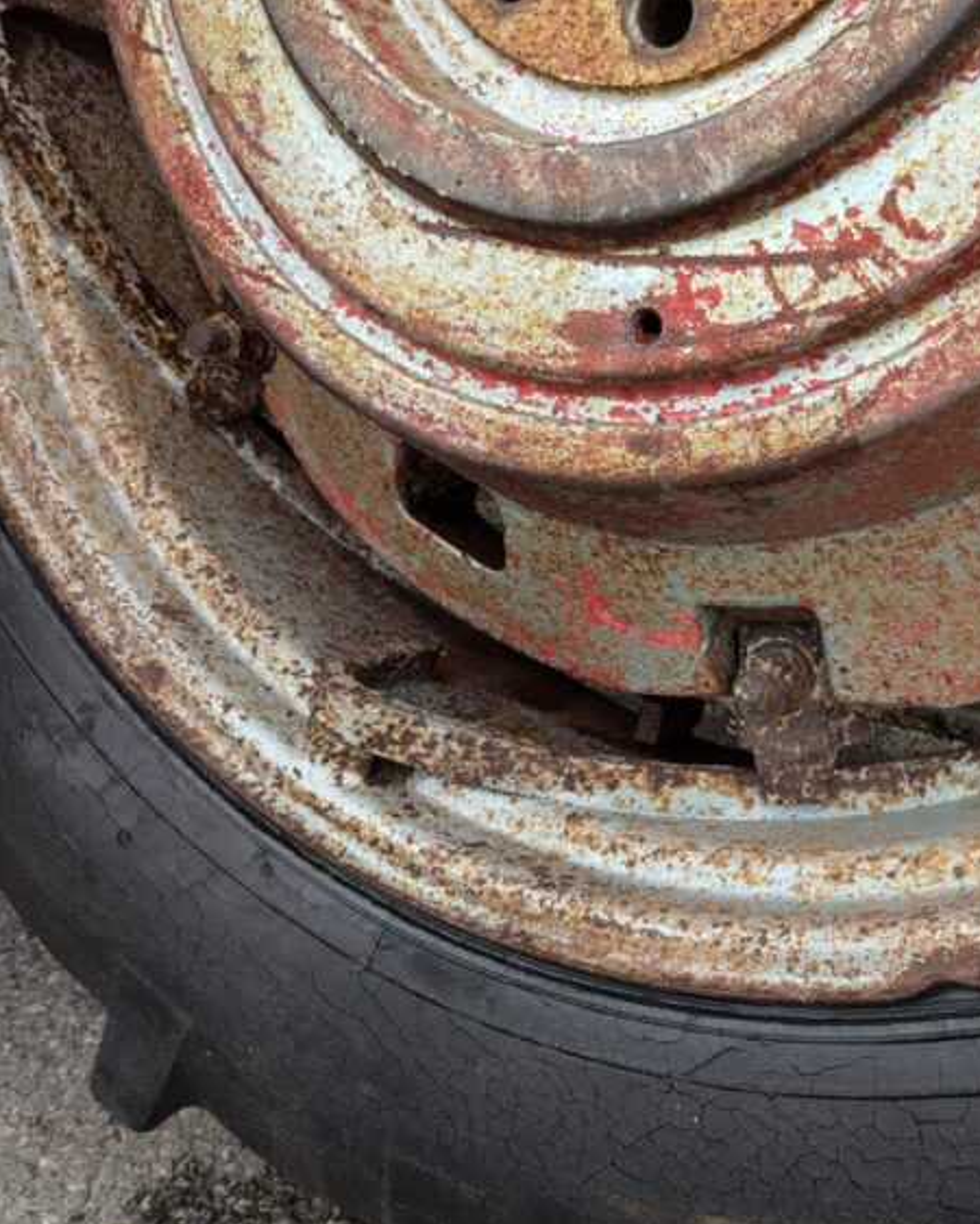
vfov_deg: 55.6
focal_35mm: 32
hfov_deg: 43.9
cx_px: 764
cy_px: 623
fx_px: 1160
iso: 79
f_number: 1.85
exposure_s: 1/106
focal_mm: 6.81
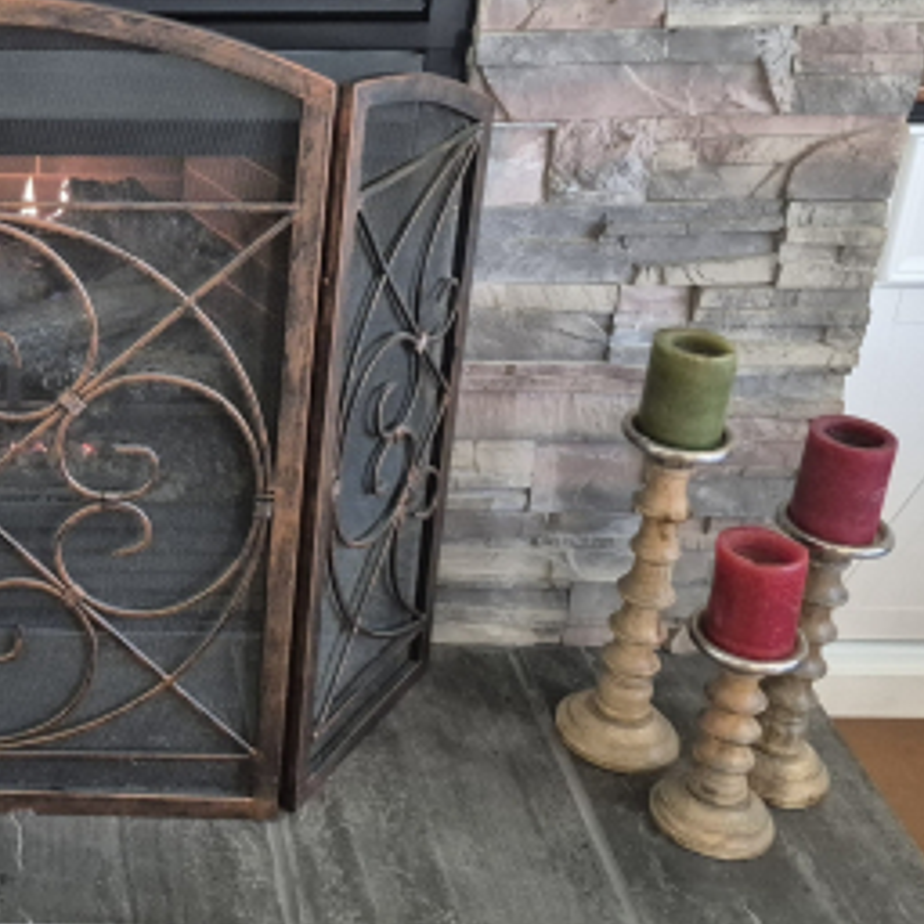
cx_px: -49
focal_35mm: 53
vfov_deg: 31.8
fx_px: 1601
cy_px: 263
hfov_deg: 29.5
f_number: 1.8
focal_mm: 5.4
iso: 2000
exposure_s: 1/60
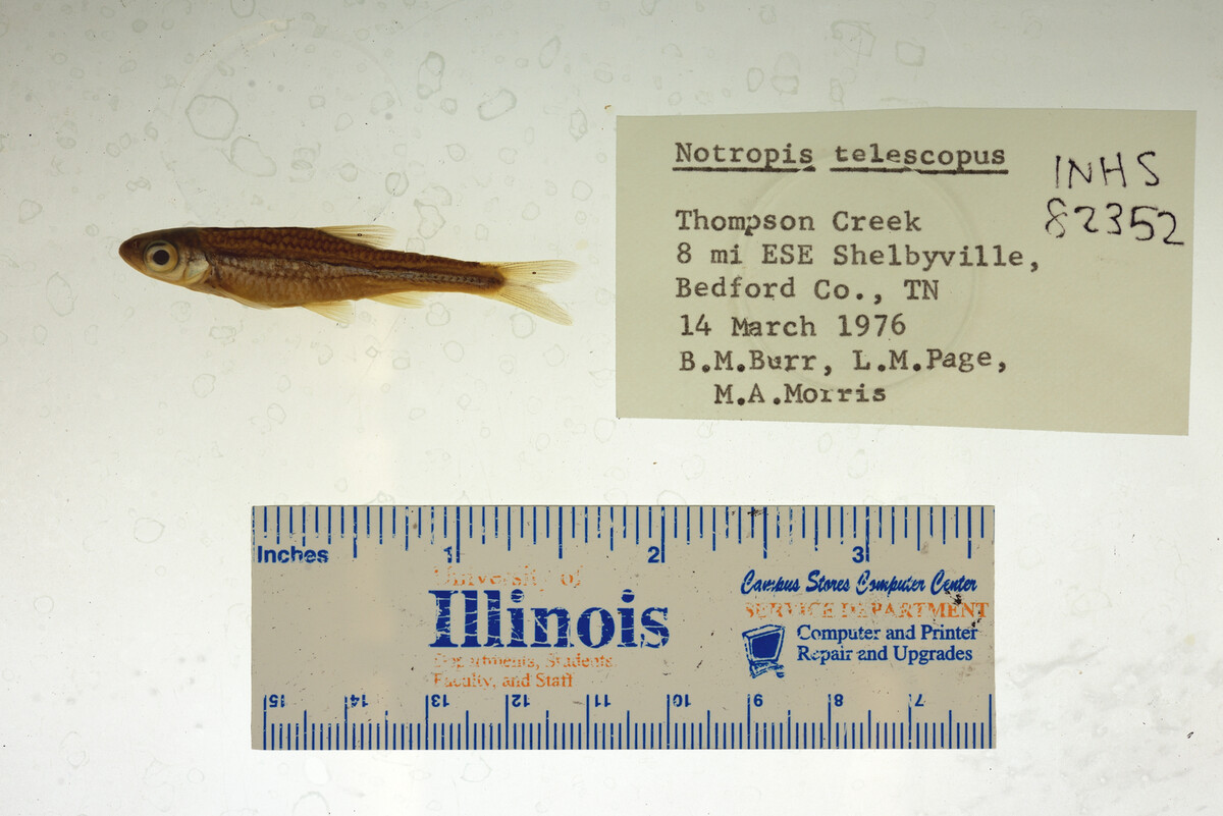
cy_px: 408
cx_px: 612
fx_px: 2039
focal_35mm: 60
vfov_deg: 22.6
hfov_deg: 33.4
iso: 100
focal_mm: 60
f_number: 10
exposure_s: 1/200
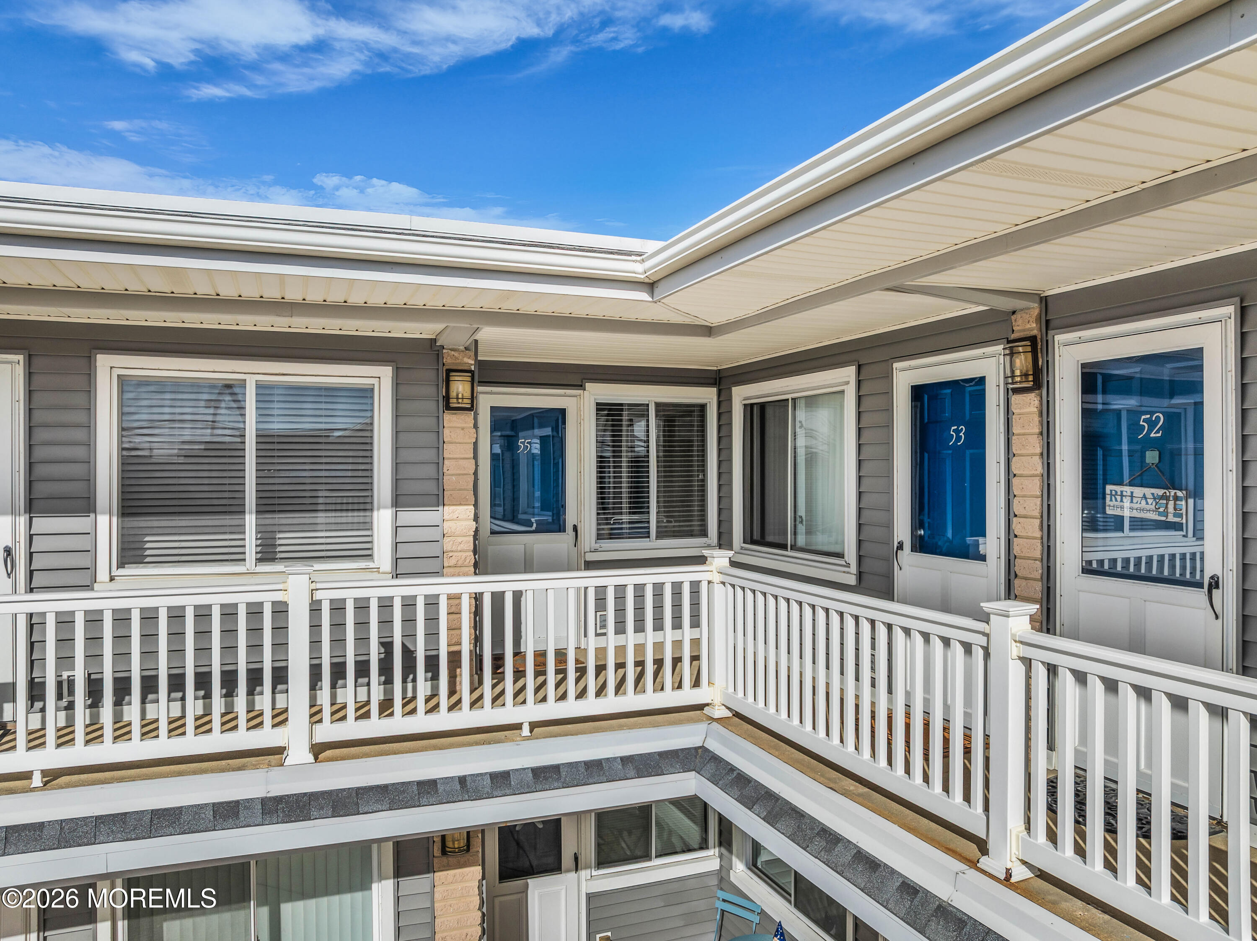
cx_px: 628
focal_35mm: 24
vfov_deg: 56.8
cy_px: 470
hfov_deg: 71.6
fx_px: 871
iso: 110
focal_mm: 12.29
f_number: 2.8
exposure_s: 1/500
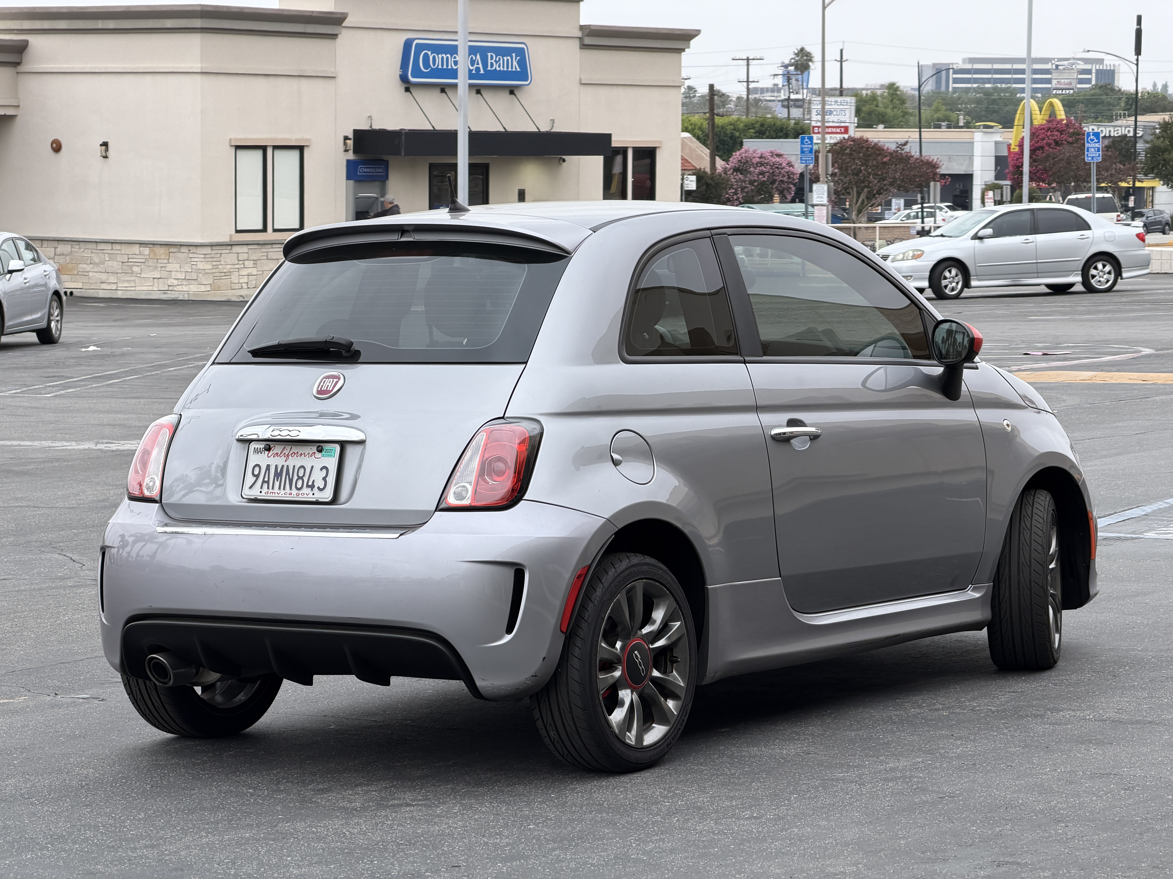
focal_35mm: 100
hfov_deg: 19.6
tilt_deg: -4.5
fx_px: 3389
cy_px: 440
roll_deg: -0.5
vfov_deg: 14.8
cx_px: 586
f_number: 2.8
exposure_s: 1/625
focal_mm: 16.89
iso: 50
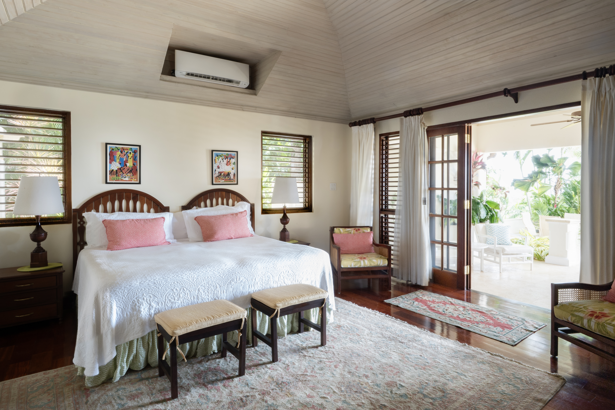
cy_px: 205
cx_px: 308
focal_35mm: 18
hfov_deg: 88.4
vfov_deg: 65.9
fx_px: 316
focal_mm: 18.5
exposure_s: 2
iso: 640
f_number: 22
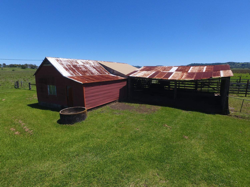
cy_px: 94
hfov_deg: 81.7
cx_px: 125
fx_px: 144
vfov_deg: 66.0
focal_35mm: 20
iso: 100
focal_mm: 3.61
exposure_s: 1/1019
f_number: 2.8
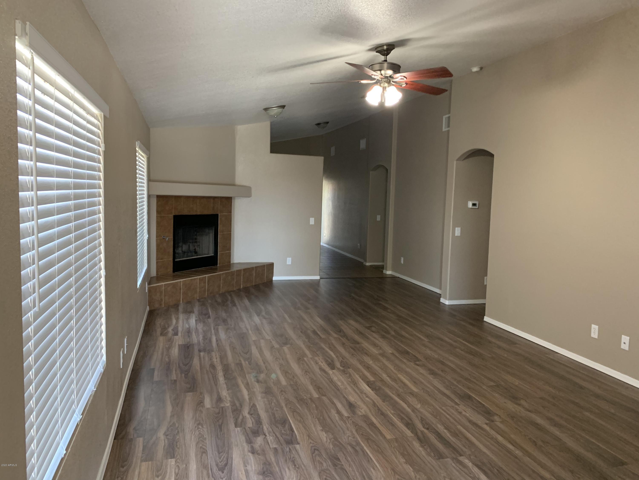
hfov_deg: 67.3
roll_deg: -1.3
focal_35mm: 26
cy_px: 240
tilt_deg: -3.6
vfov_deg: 53.1
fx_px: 480
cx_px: 320
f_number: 1.8
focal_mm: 4.25
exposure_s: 1/60
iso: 250
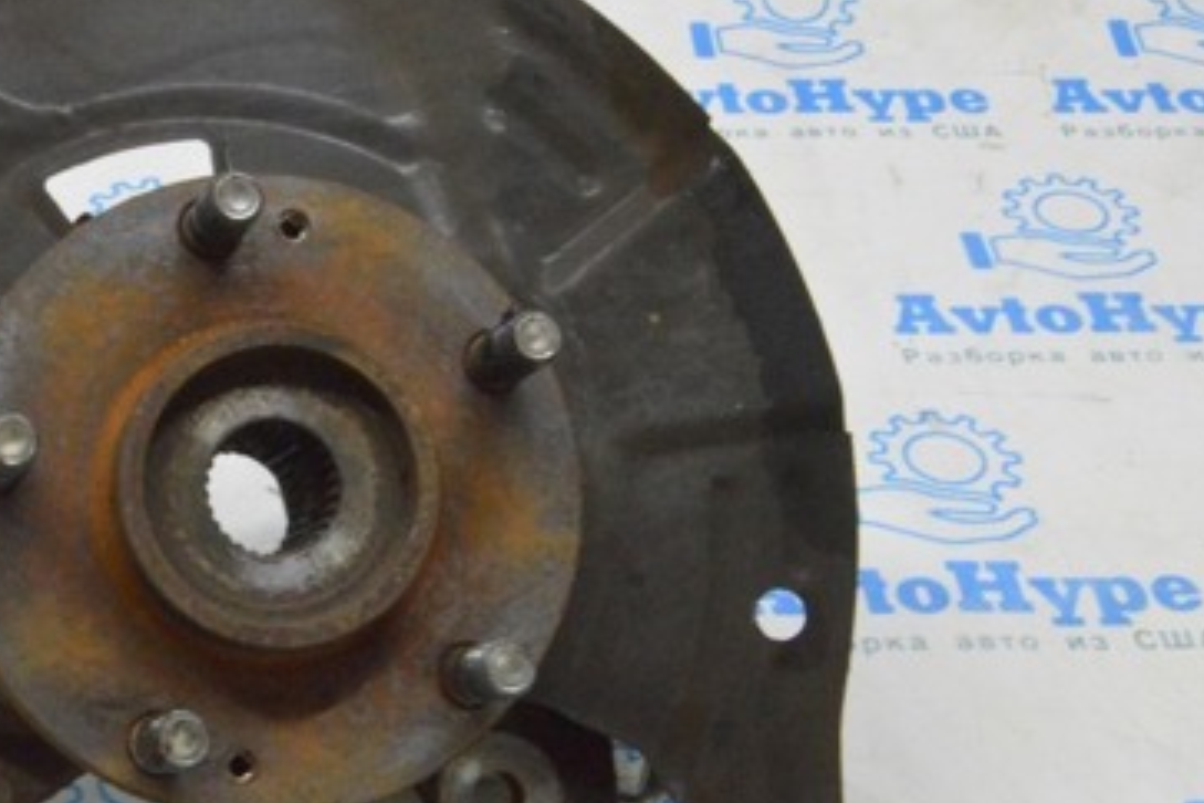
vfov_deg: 16.7
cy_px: 363
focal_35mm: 82
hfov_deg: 24.3
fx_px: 2738
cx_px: 216
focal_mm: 31
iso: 6400
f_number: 20
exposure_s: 1/20
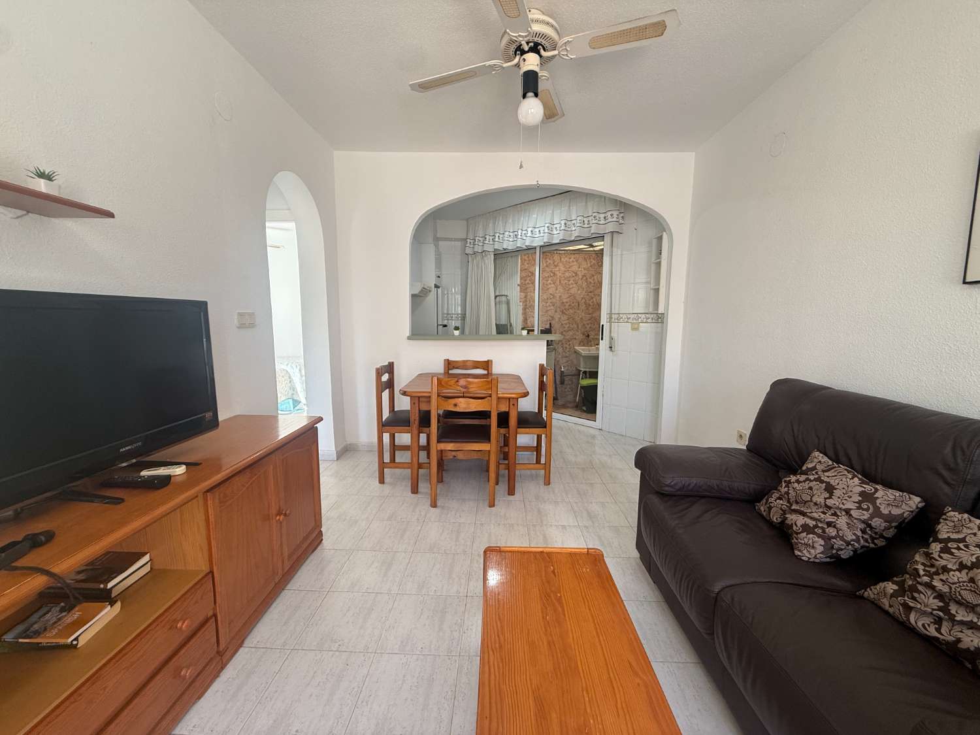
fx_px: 396
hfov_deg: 102.1
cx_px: 490
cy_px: 368
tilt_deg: -8.4
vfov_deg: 85.7
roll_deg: -0.5
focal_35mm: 14
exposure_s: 1/100
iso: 100
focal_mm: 2.22
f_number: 2.2
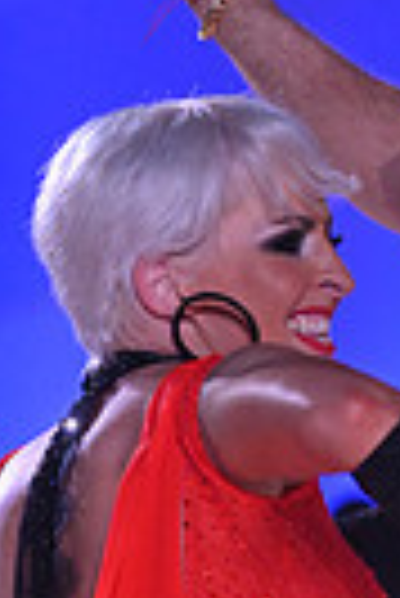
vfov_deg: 2.8
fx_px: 12334
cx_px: 362
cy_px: 962
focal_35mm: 742
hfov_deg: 1.9
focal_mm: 170
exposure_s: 1/500
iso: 4000
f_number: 5
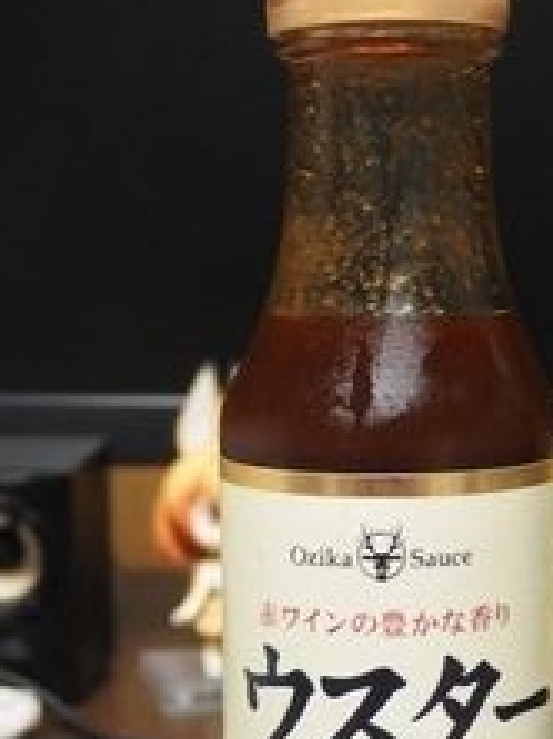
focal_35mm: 83
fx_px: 1771
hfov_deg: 17.7
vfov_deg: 23.4
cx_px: 393
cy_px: 513
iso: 800
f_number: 2.1
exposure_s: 1/30
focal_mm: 8.3
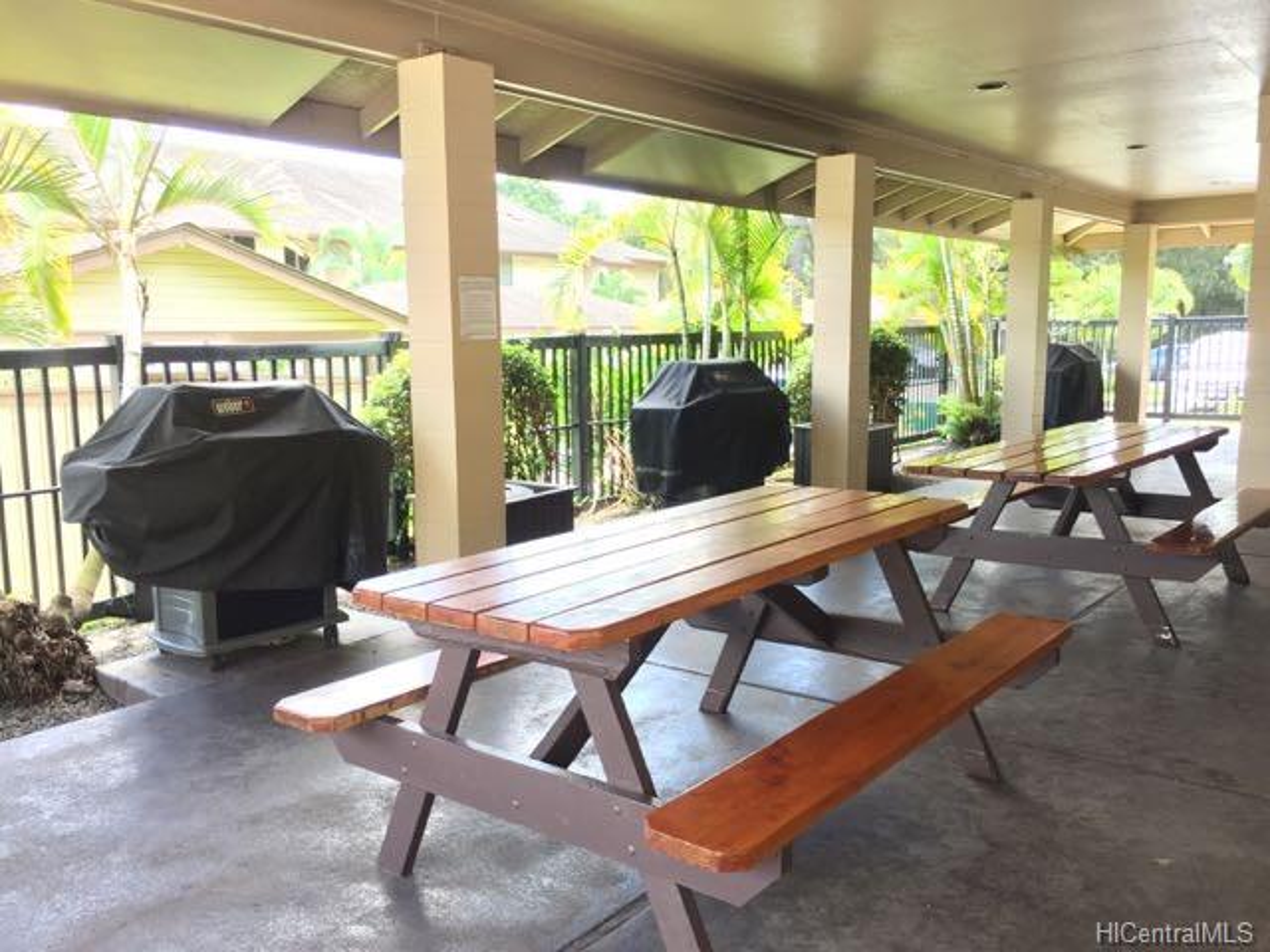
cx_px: 635
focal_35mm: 29
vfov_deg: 48.2
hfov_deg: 61.7
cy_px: 476
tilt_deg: -7.3
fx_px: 1064
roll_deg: -1.4
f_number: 2.2
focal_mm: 4.15
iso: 32
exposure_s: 1/30
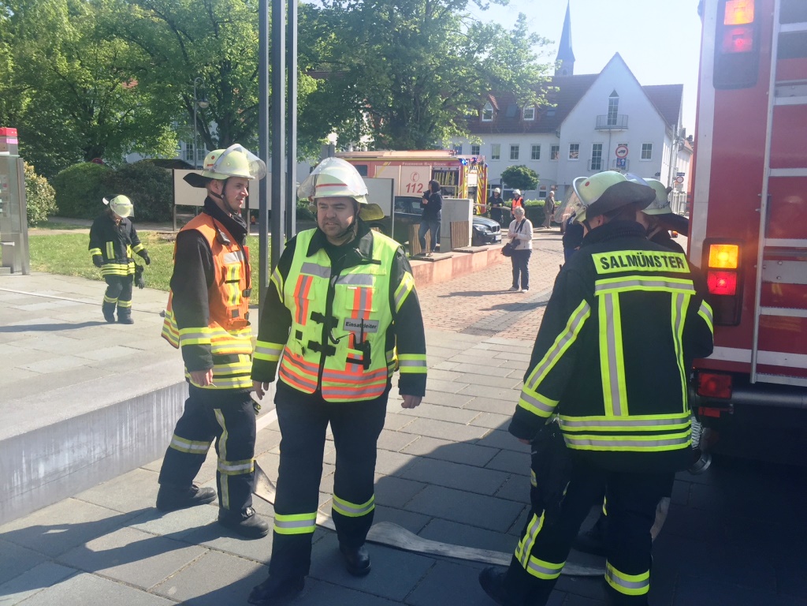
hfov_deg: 61.7
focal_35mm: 29
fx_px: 676
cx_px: 404
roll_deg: -0.7
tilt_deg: -7.7
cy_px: 303
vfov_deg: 48.2
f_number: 2.2
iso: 32
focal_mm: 4.15
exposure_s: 1/989
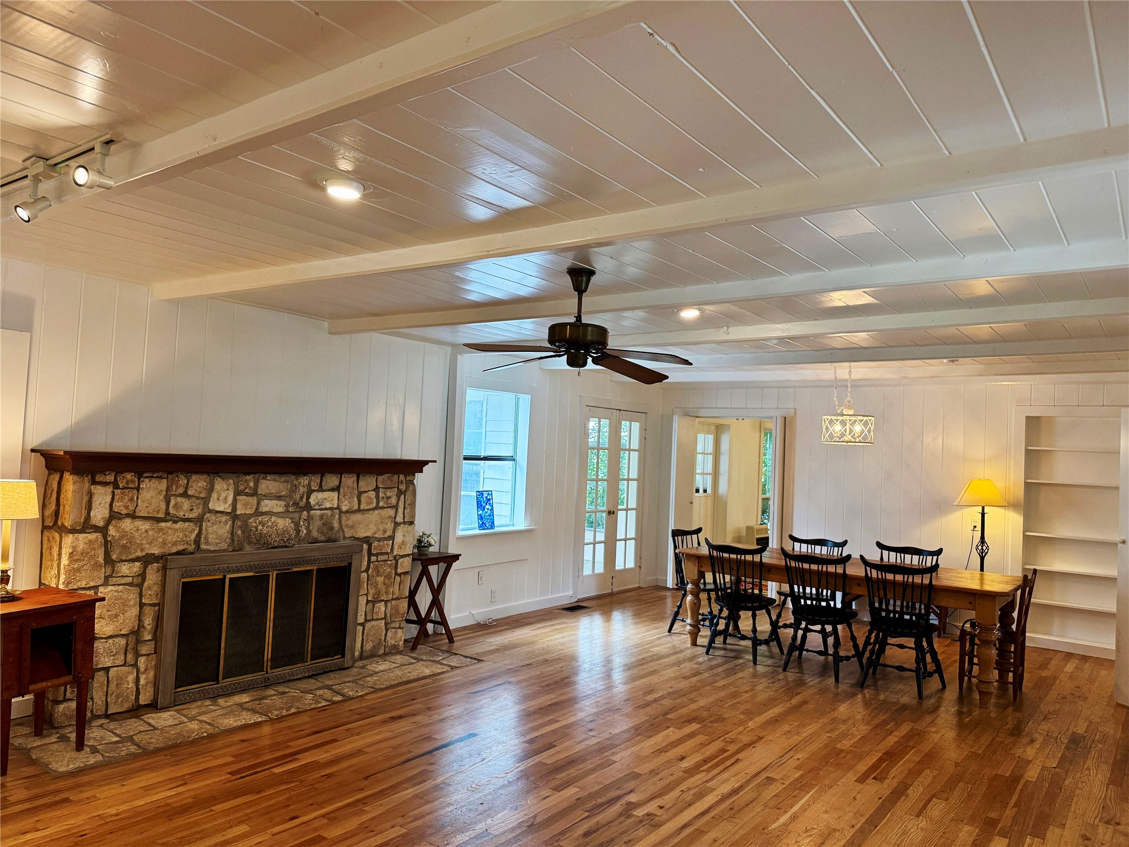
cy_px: 424
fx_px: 783
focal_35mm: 24
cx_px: 564
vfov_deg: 56.8
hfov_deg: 71.6
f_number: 1.78
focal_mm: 6.76
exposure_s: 1/130
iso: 200
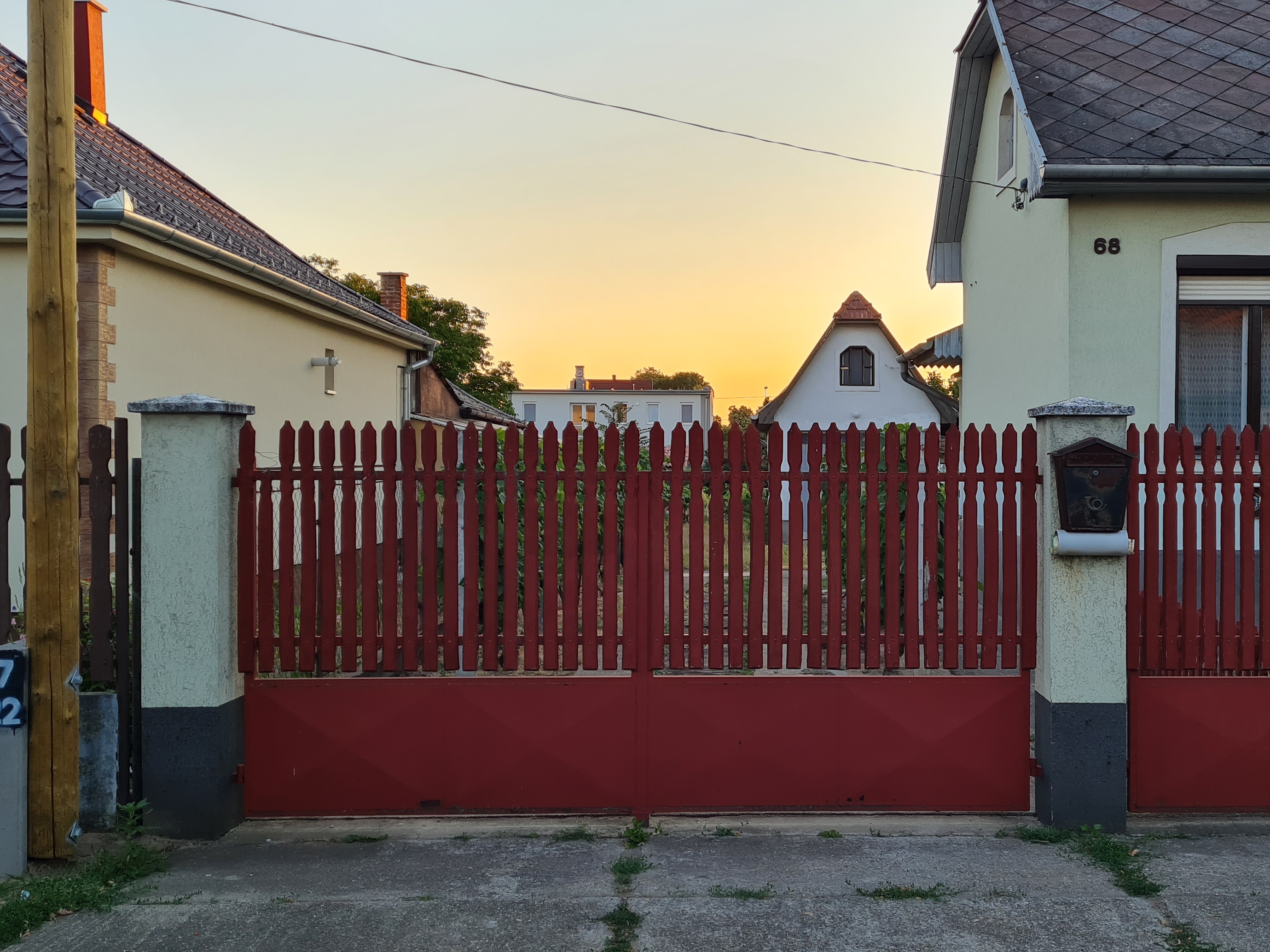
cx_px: 783
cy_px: 456
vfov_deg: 37.7
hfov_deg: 48.6
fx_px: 1394
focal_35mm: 38
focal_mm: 5.4
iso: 50
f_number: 1.8
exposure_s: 1/352
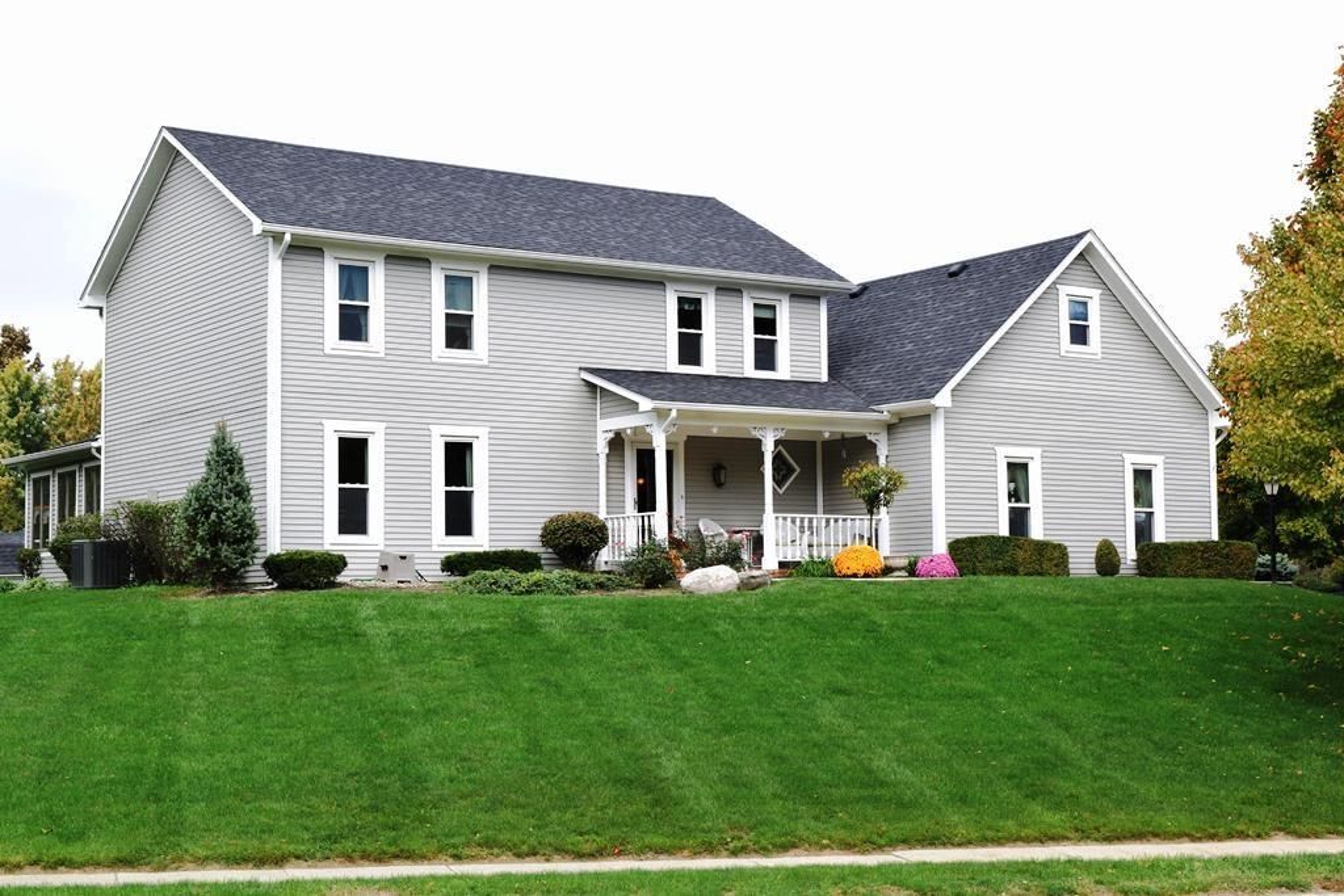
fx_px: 1960
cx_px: 672
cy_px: 448
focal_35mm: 52
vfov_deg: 25.8
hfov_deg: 37.8
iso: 800
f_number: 13
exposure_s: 1/200
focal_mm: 35
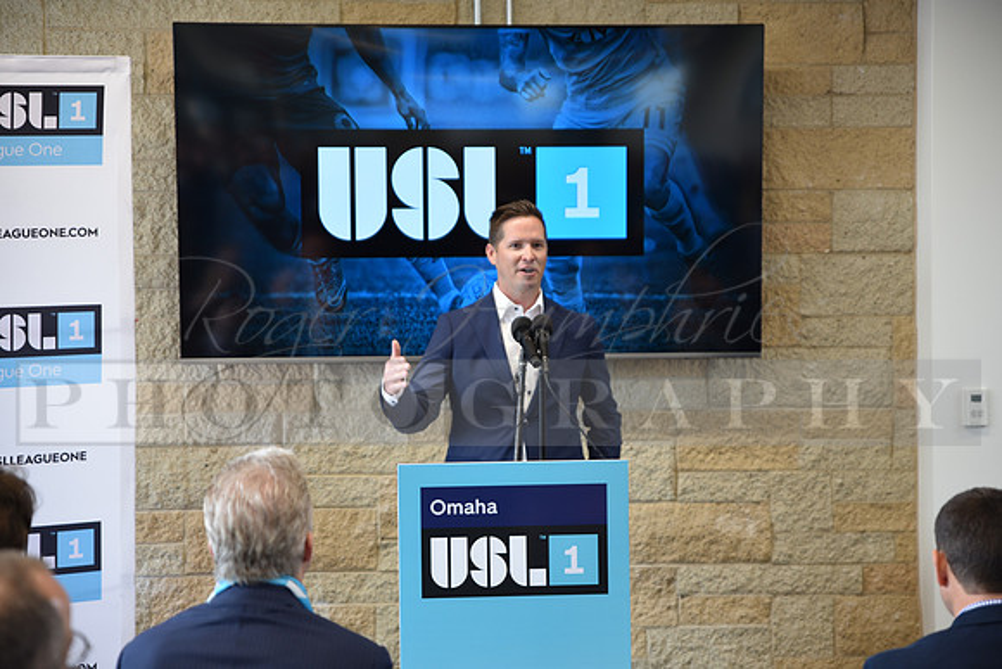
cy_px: 334
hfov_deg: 28.8
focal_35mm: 70
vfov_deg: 19.5
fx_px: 1949
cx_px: 501
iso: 400
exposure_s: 1/60
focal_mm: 70
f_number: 2.8
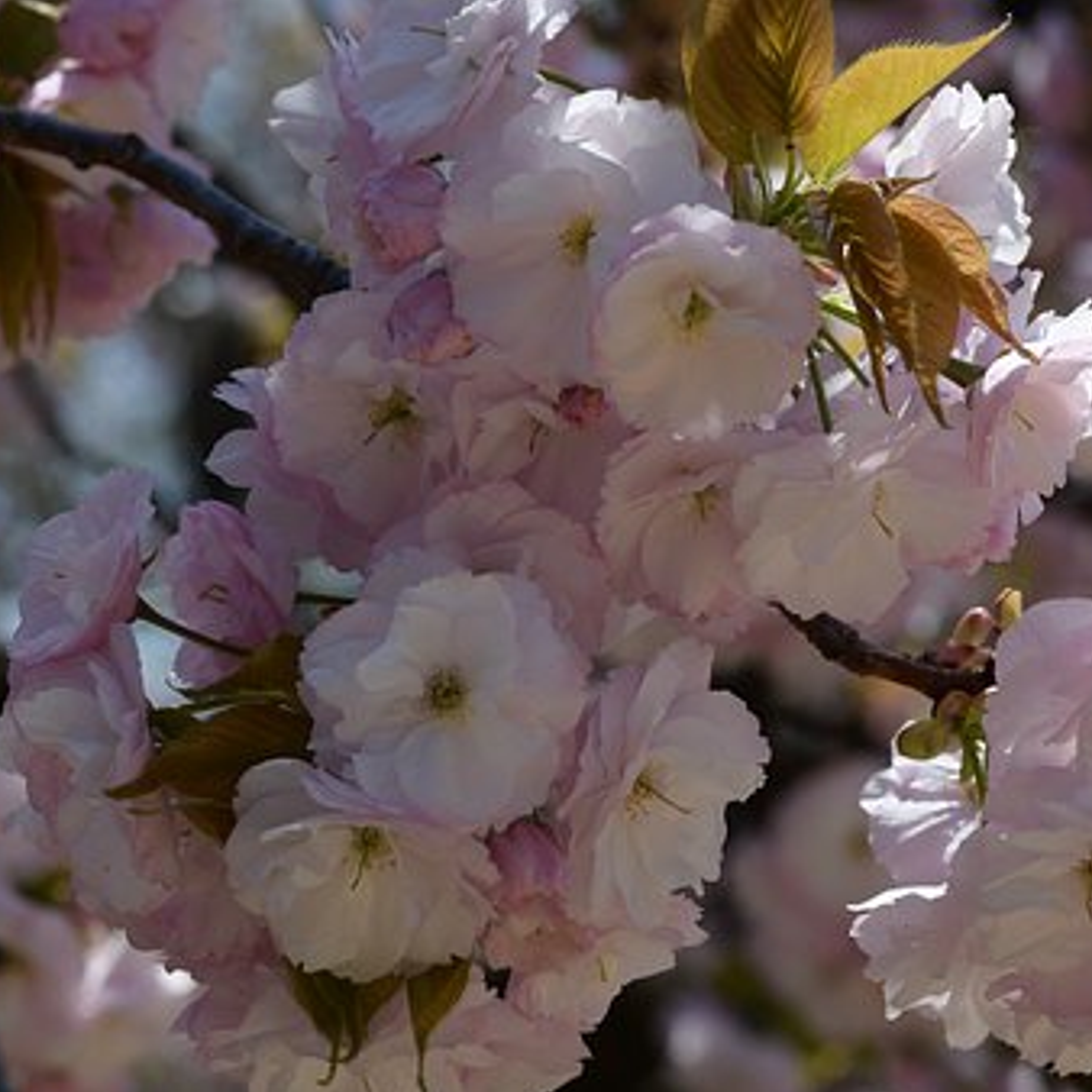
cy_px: 548
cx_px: 627
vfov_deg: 8.7
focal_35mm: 202
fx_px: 7209
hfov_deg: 8.7
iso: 250
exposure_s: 1/500
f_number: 10
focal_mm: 105
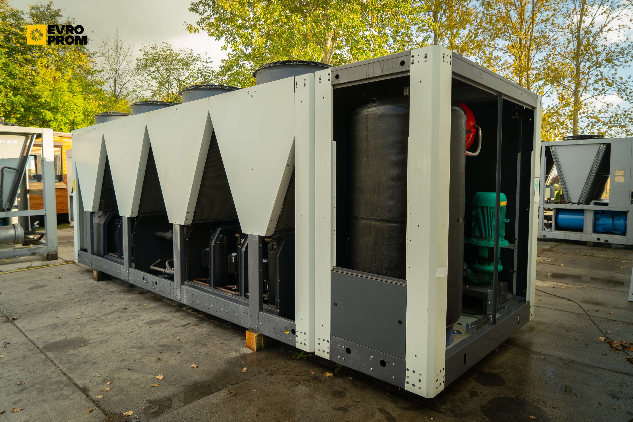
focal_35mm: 24
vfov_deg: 53.1
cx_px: 316
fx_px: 422
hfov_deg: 73.7
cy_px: 211
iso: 1000
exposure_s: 1/320
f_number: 4
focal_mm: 24
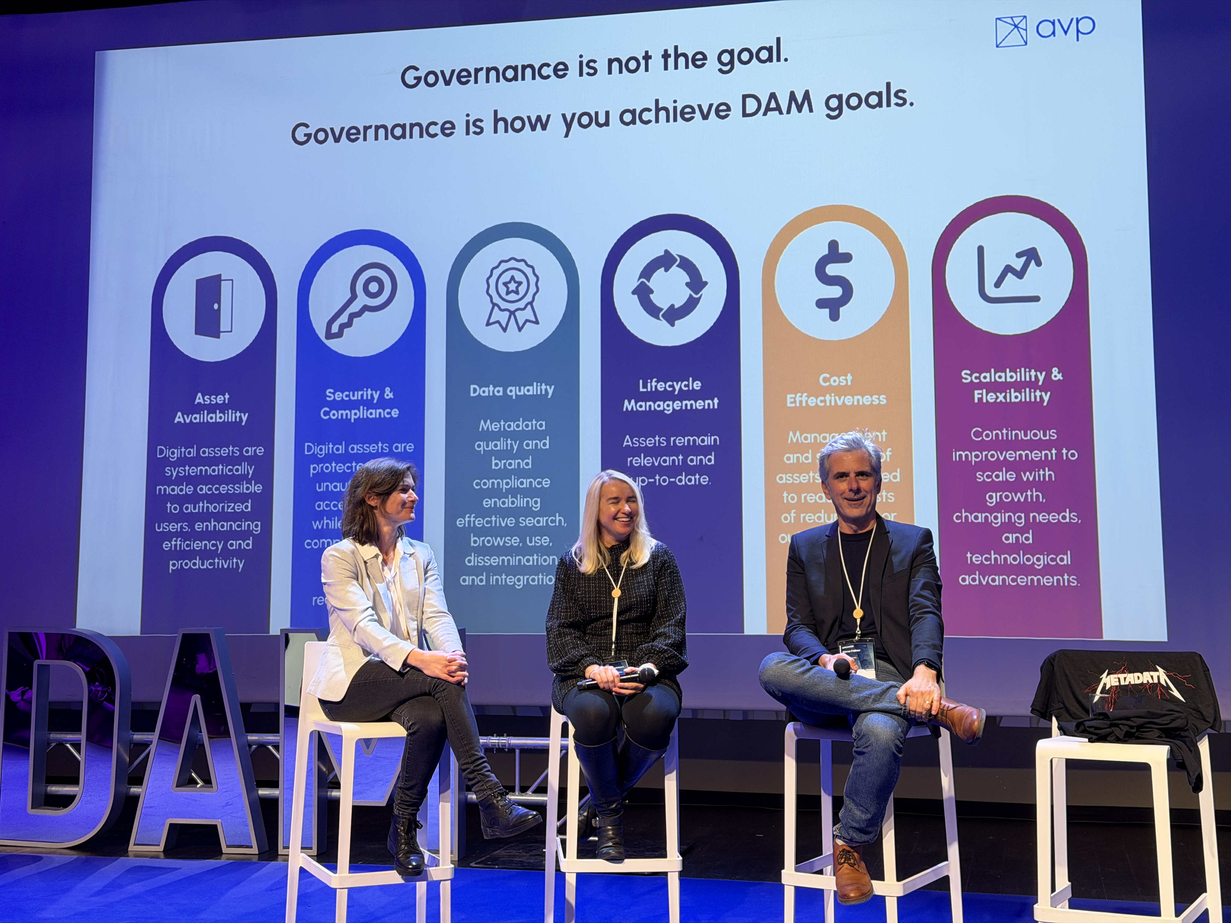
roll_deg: +0.6
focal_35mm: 48
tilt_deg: +3.0
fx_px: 1707
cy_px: 462
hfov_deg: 39.7
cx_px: 616
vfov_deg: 30.3
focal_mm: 6.76
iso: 100
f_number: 1.78
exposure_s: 1/50
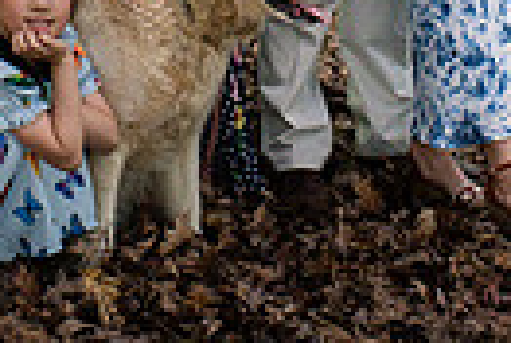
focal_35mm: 167
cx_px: 78
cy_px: -365
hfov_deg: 12.2
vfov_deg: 7.9
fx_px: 2376
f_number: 8
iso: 1000
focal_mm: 35
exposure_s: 1/125
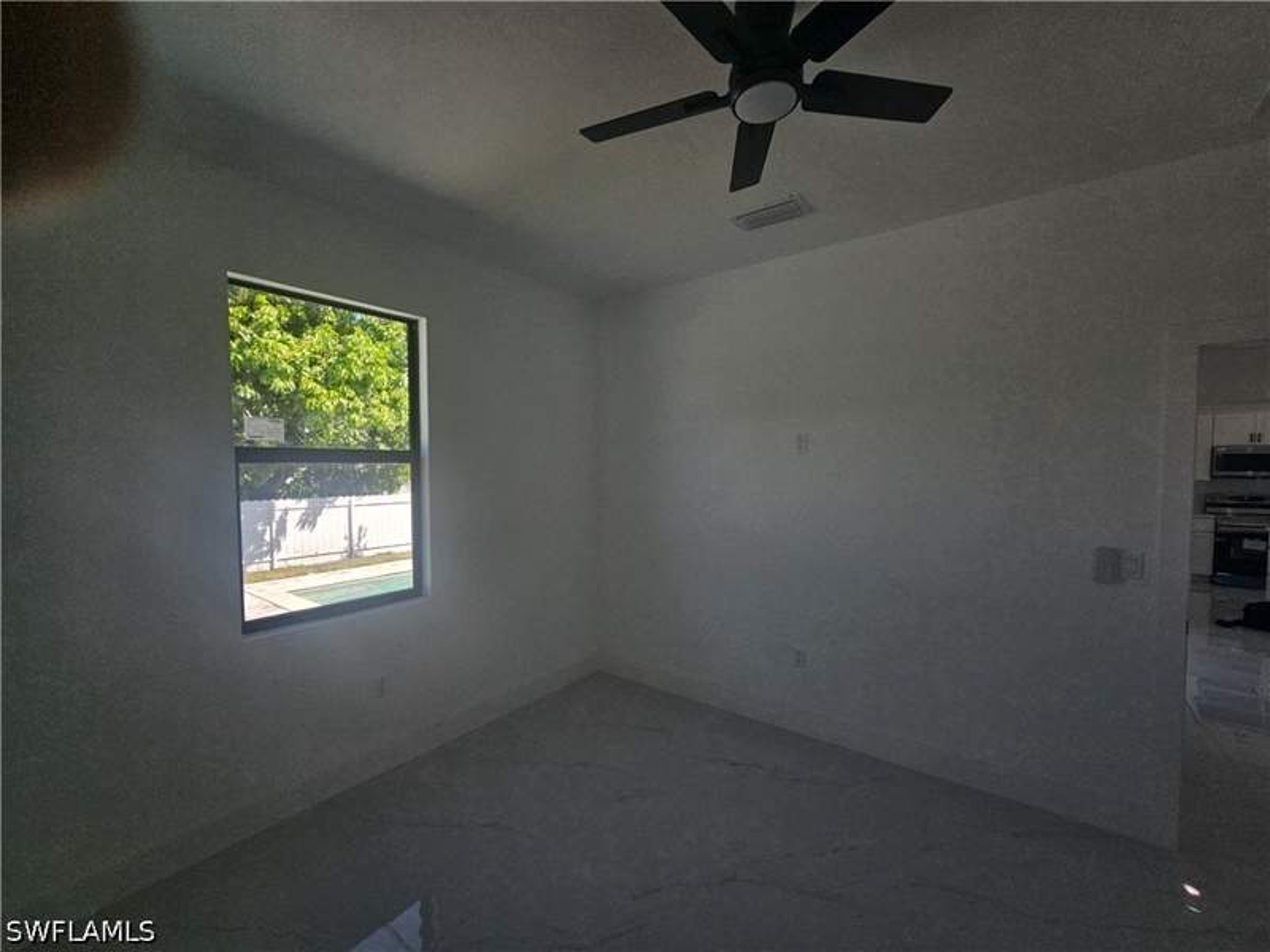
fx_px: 477
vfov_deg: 89.9
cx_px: 635
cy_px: 476
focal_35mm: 13
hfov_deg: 106.2
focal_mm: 2.2
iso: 50
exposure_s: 1/378
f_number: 2.2
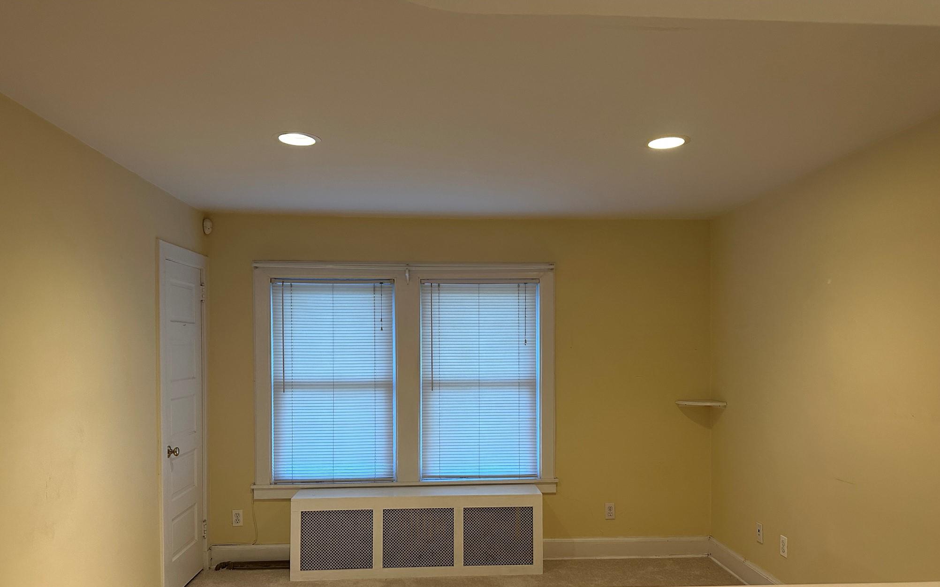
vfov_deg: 47.3
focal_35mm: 26
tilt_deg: -1.1
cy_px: 356
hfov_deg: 70.4
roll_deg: +0.2
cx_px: 465
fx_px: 666
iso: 200
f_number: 1.78
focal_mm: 6.86
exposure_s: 1/120
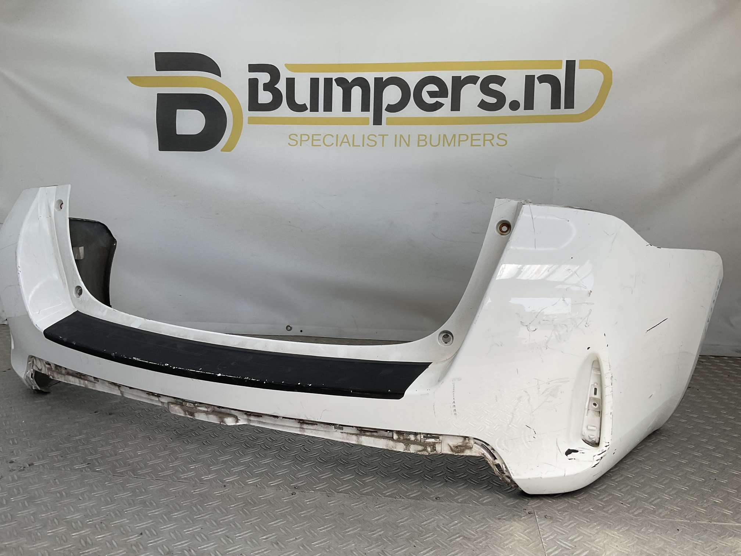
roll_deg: -2.8
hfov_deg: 61.7
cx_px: 370
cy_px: 278
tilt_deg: -8.7
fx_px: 621
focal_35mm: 29
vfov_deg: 48.2
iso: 16
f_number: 1.8
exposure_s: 1/514
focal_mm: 3
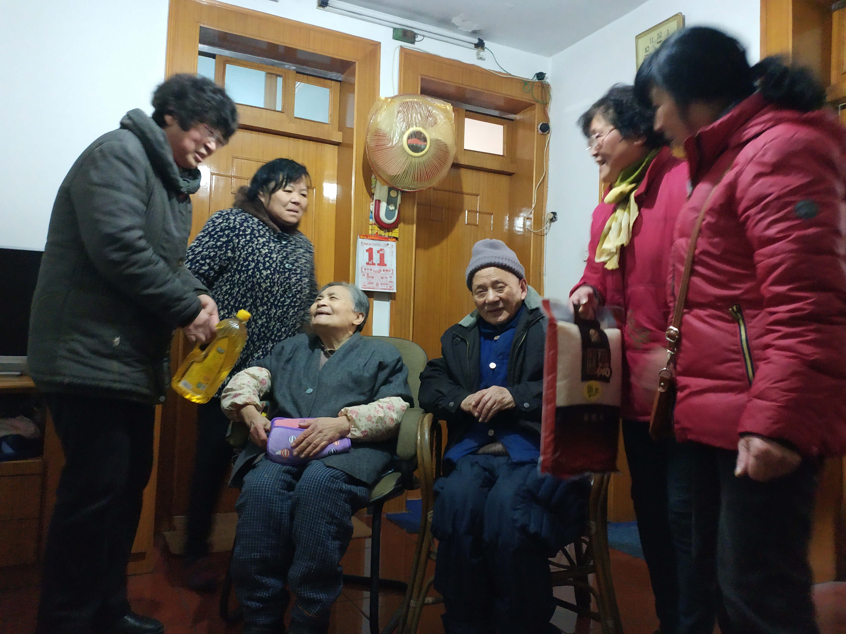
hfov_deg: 56.8
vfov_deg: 44.2
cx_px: 423
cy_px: 317
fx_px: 782
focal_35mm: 32
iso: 734
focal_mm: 4.5
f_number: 2
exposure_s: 1/14
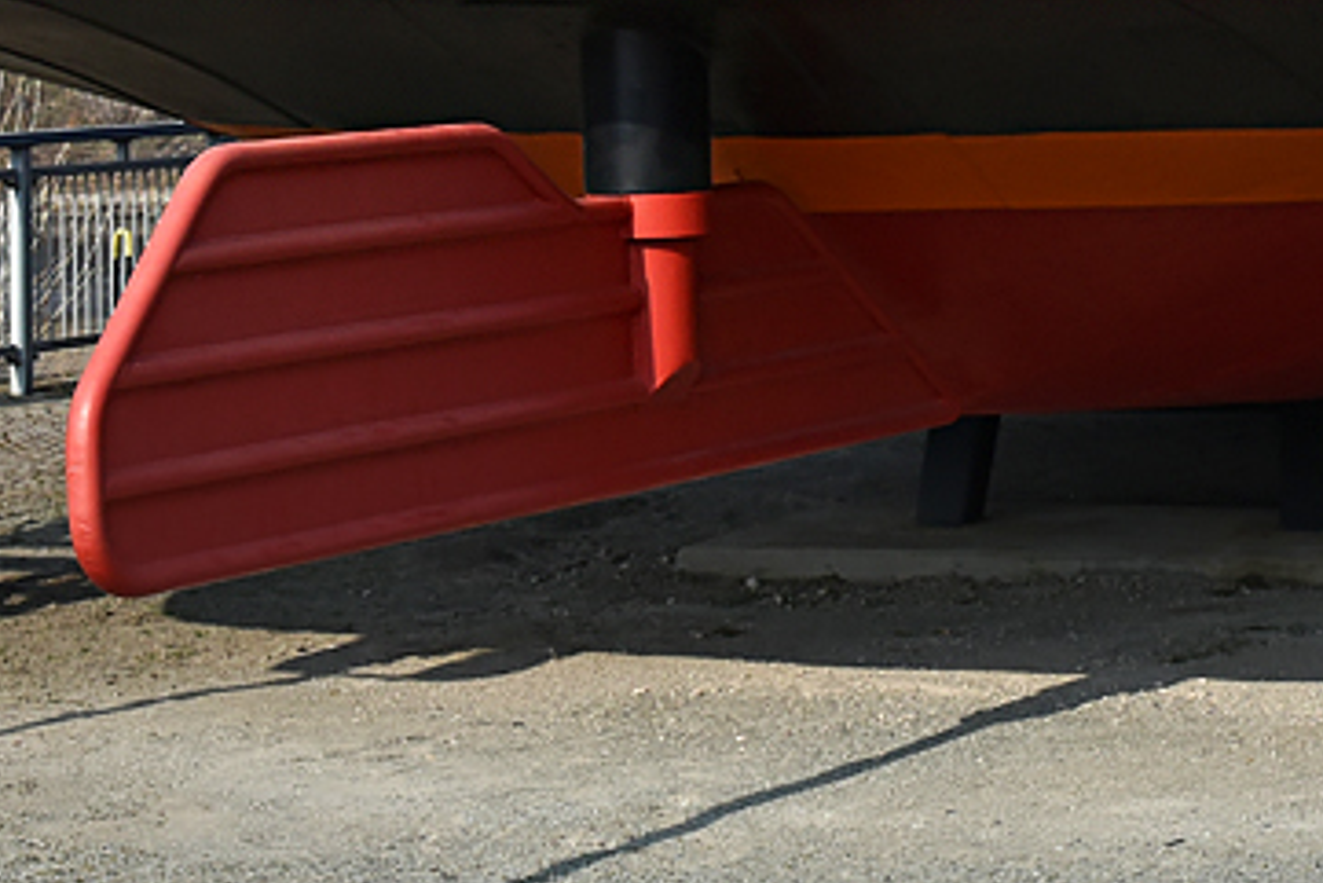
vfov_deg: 10.0
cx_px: 964
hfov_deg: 15.2
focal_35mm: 135
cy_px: -337
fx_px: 4951
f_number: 8
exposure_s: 1/640
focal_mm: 27
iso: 200
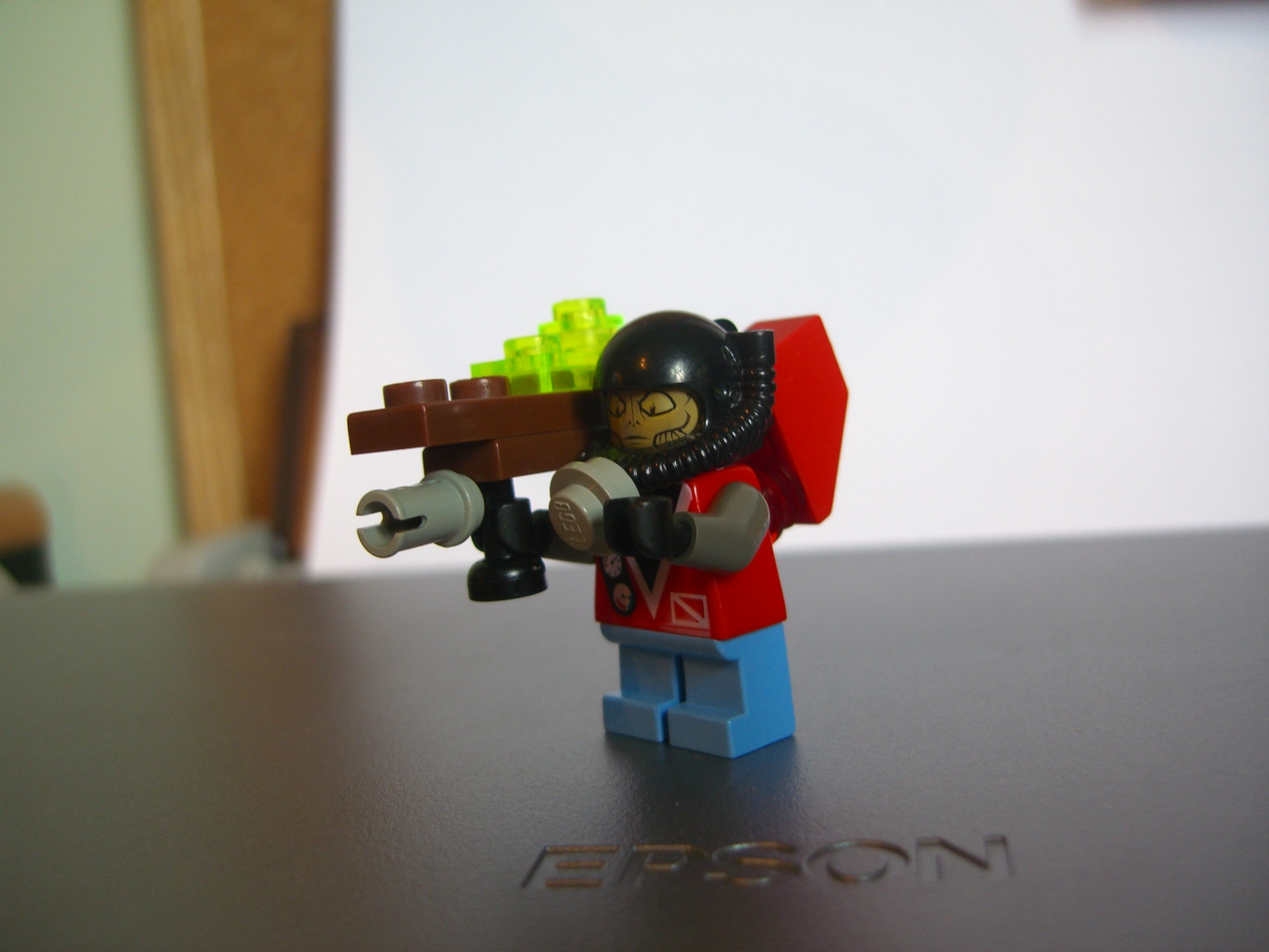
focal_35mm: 38
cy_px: 476
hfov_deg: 49.0
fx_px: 1393
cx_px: 634
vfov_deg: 37.7
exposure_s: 1/15
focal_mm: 7.9
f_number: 2.8
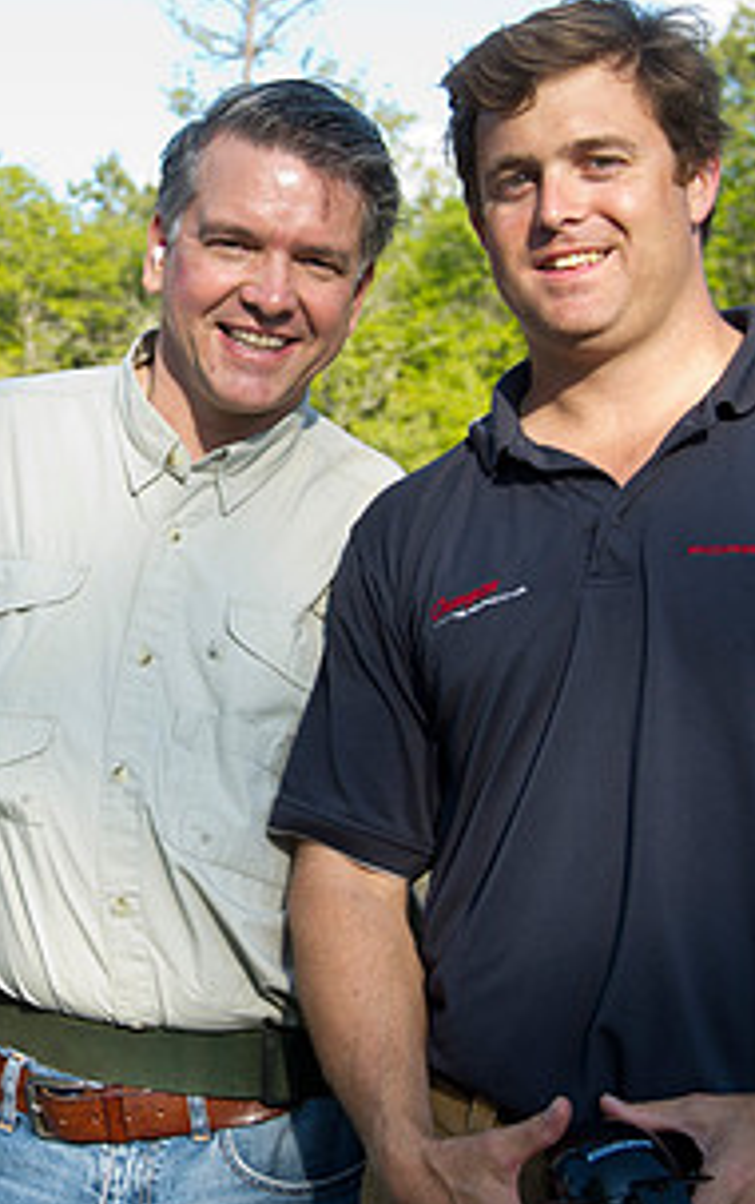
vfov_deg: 27.8
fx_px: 2430
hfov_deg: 17.4
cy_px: 564
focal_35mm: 74
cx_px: 99
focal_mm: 38
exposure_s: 1/125
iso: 100
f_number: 5.6
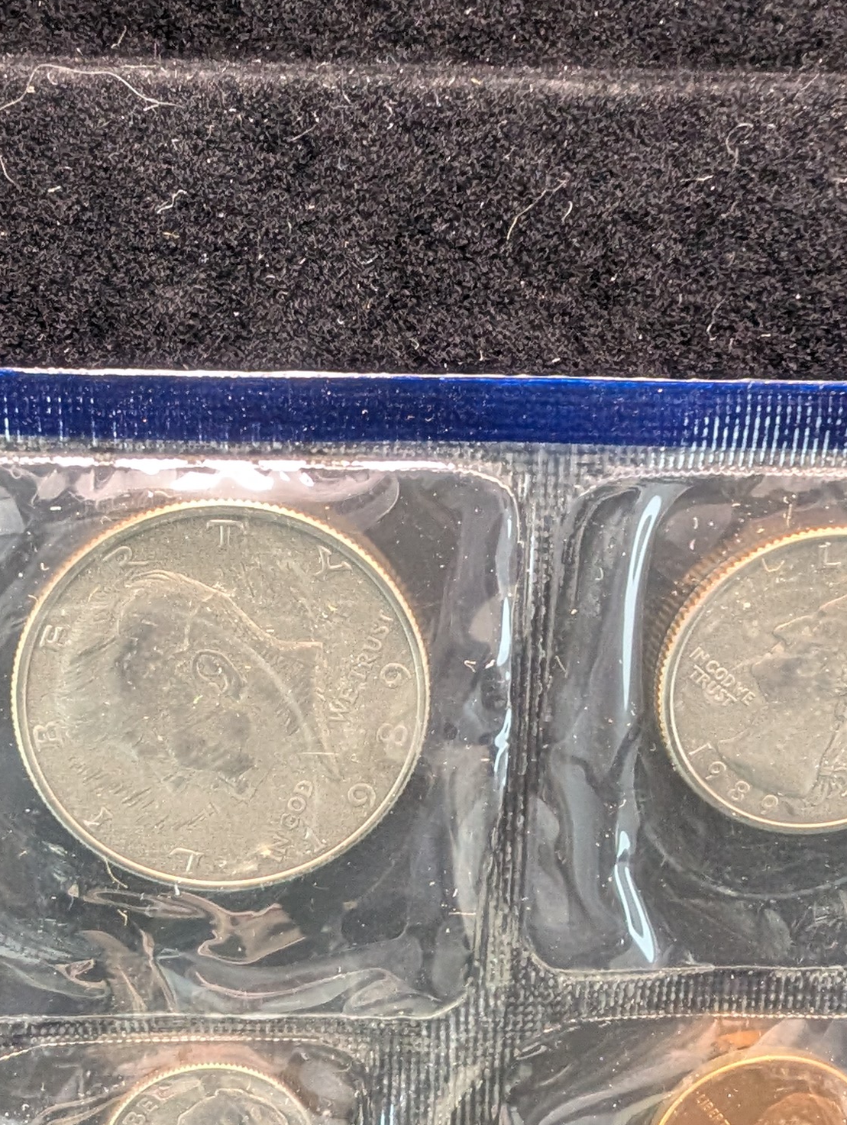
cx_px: 230
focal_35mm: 36
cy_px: 563
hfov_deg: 38.9
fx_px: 1172
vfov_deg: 51.3
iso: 377
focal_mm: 1.95
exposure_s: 1/23.8
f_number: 2.2
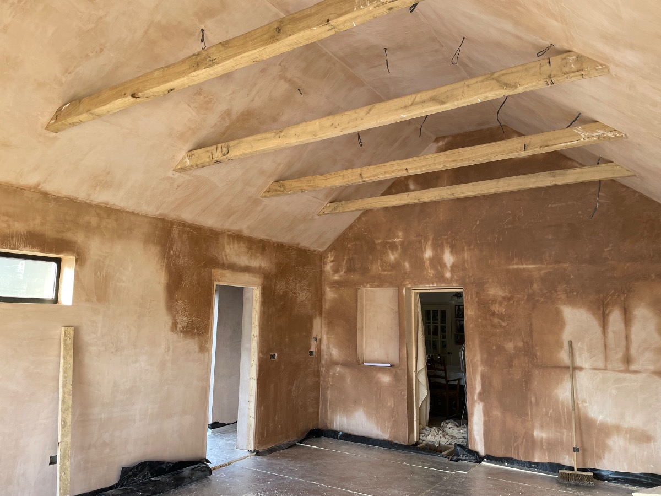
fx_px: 496
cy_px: 248
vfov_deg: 53.1
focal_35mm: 26
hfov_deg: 67.3
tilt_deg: +8.8
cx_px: 330
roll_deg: -0.5
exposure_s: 1/121
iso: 64
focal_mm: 4.2
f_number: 1.6
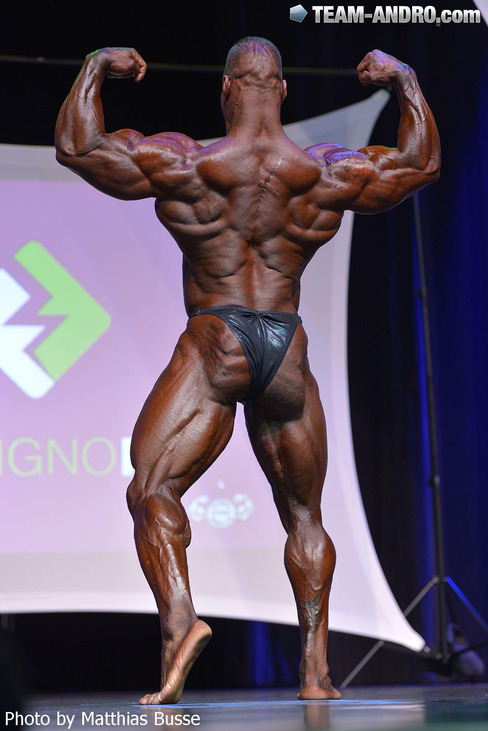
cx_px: 244
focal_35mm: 102
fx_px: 2071
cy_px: 366
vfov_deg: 20.0
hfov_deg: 13.4
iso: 800
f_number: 3.2
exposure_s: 1/100
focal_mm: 102
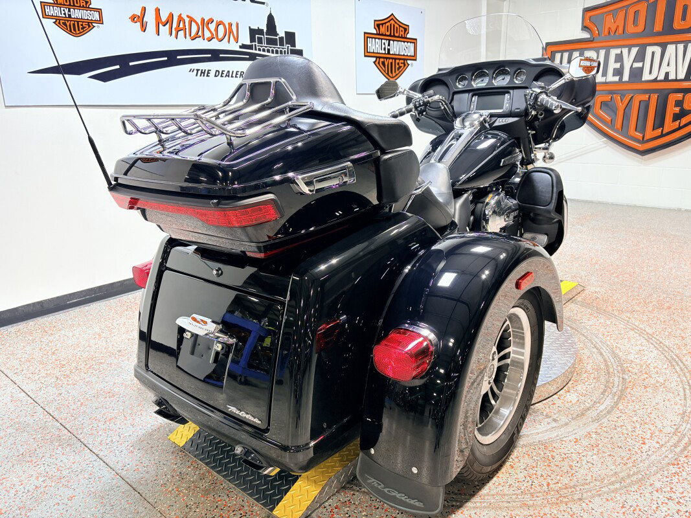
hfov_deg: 67.3
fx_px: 519
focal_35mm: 26
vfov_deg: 53.1
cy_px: 259
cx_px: 346
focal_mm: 5.96
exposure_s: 1/120
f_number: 1.6
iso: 100
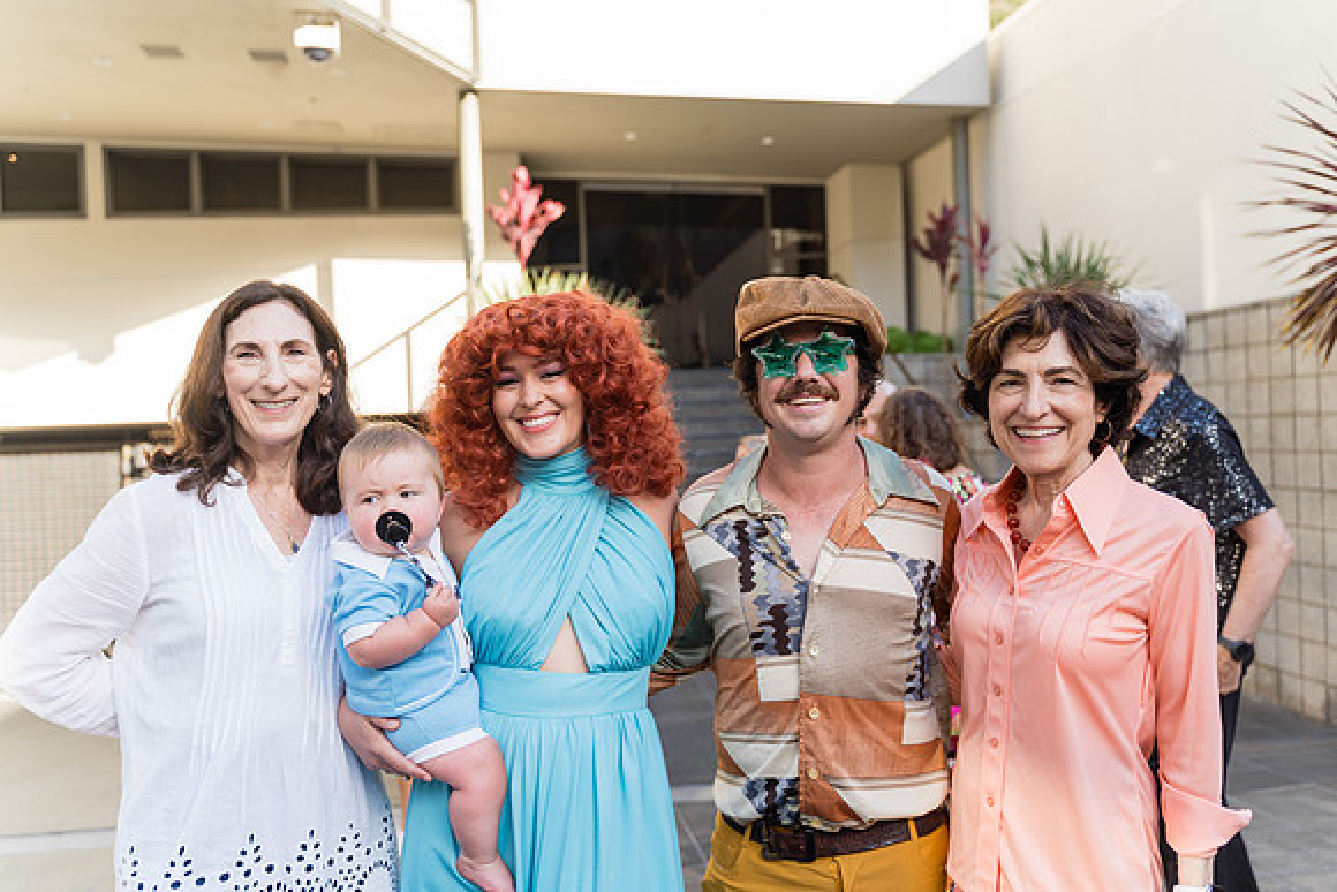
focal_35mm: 32
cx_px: 668
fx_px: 1189
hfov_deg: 58.7
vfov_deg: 41.1
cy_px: 446
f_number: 2.8
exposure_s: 1/320
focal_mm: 32
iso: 100
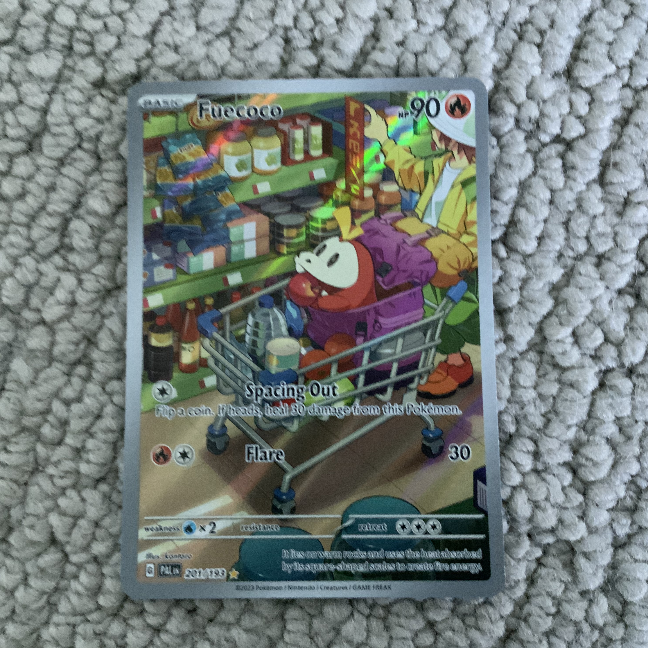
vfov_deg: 47.2
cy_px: 324
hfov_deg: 47.2
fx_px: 741
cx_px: 300
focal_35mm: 35
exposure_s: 1/33
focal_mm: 3
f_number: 1.8
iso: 320
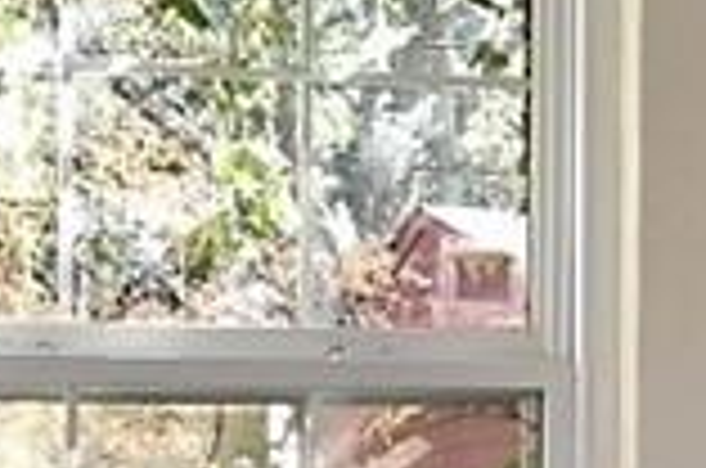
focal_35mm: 104
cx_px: 211
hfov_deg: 19.6
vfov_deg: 12.9
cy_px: 497
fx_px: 2035
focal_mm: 10
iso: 200
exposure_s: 1/50
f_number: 7.1
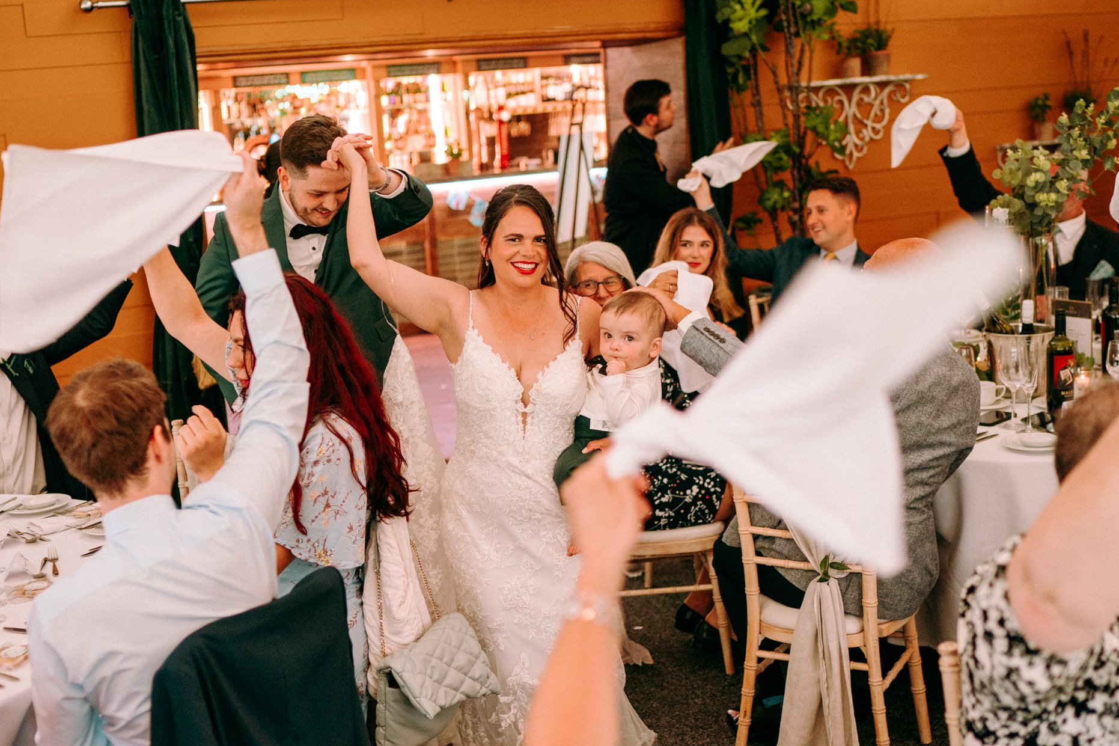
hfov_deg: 41.8
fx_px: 1461
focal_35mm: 47
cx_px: 477
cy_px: 387
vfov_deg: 28.6
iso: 800
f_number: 1.8
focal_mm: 35
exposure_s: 1/250
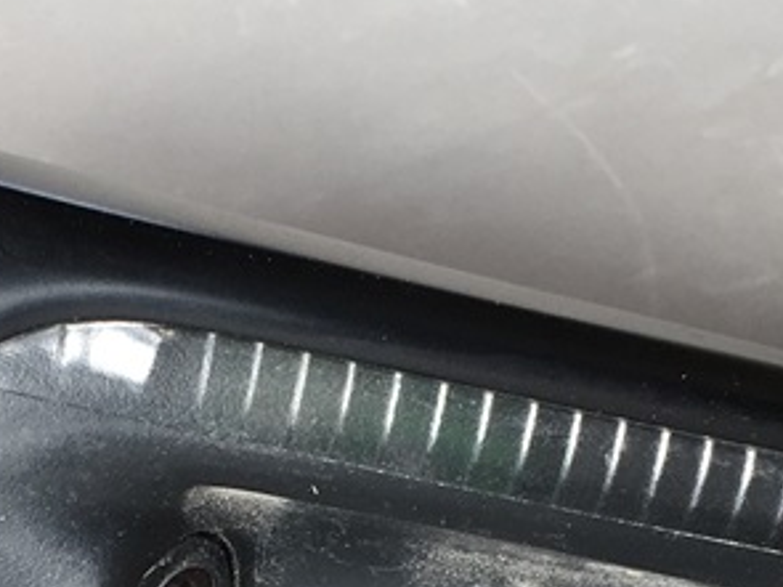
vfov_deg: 12.2
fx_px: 2668
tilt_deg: -33.4
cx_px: 151
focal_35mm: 118
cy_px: 770
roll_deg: +8.9
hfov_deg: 16.6
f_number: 2.2
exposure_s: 1/100
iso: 25
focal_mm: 4.15
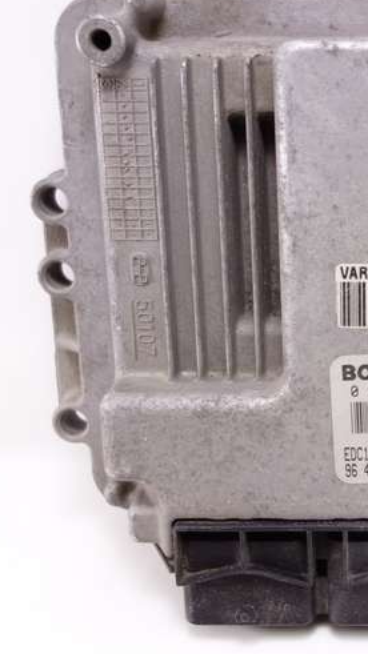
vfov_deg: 42.1
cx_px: 405
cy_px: 304
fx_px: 850
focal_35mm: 49
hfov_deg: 23.0
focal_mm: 10.4
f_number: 1.8
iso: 125
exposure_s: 1/80
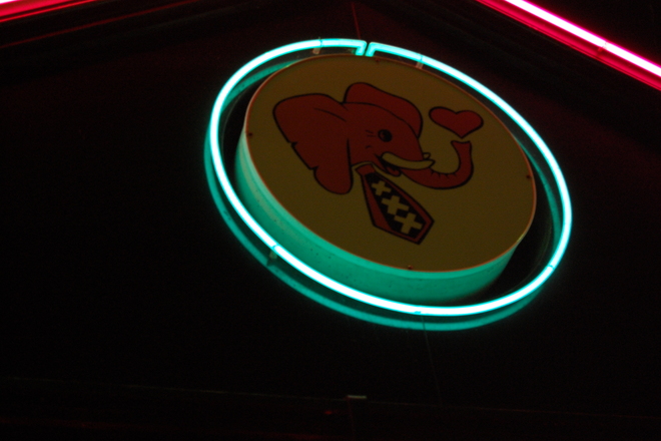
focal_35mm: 82
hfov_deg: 24.6
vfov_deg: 16.6
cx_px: 330
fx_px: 1515
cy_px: 220
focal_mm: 55
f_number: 5.6
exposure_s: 1/20
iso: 800
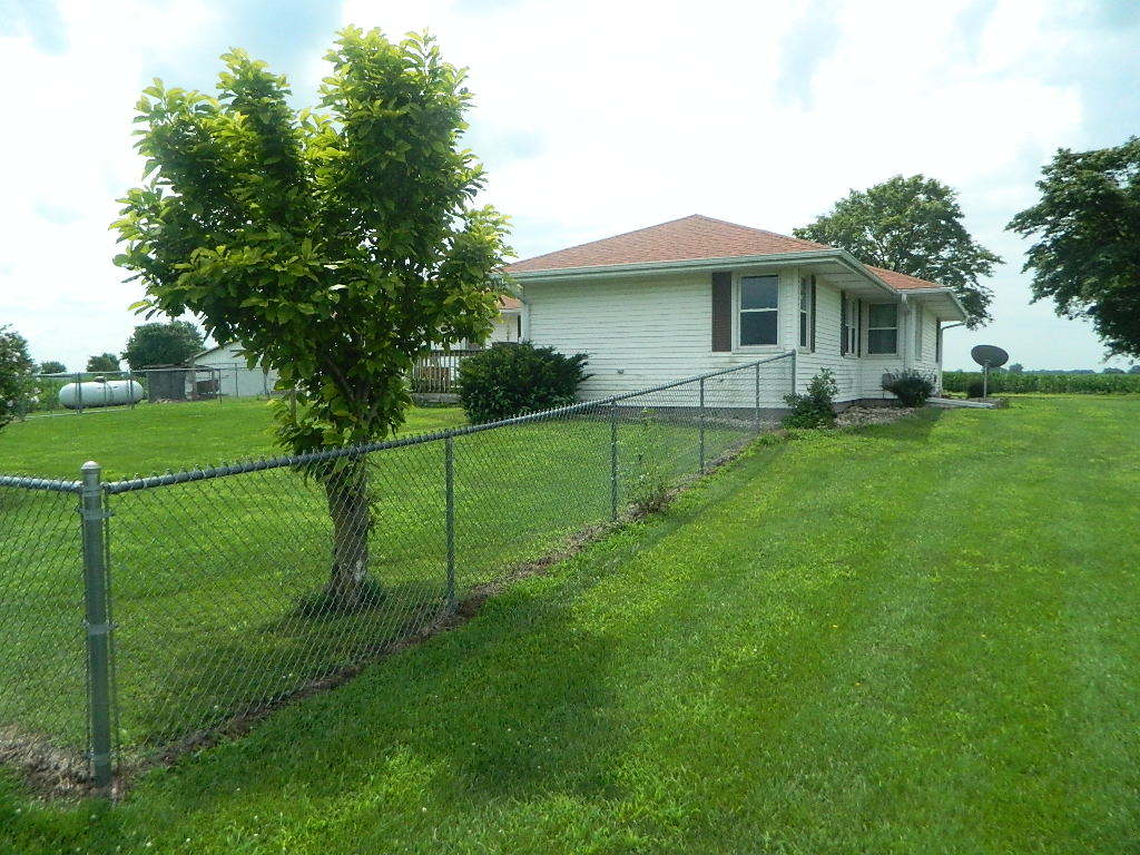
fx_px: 823
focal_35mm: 25
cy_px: 428
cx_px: 570
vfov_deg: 54.9
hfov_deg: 69.4
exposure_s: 1/800
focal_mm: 4.5
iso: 400
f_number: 8.7
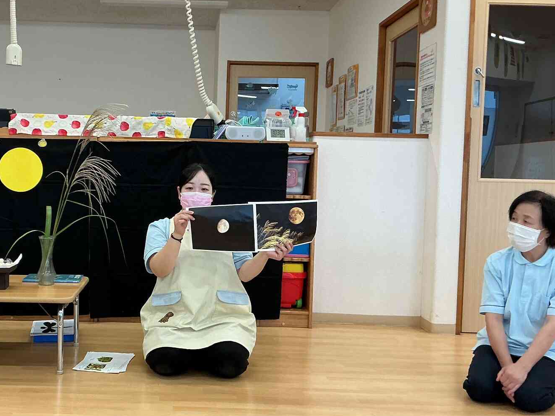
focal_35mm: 44
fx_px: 706
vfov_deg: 32.9
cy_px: 205
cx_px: 178
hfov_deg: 42.3
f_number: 1.8
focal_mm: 3
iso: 64
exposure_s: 1/120
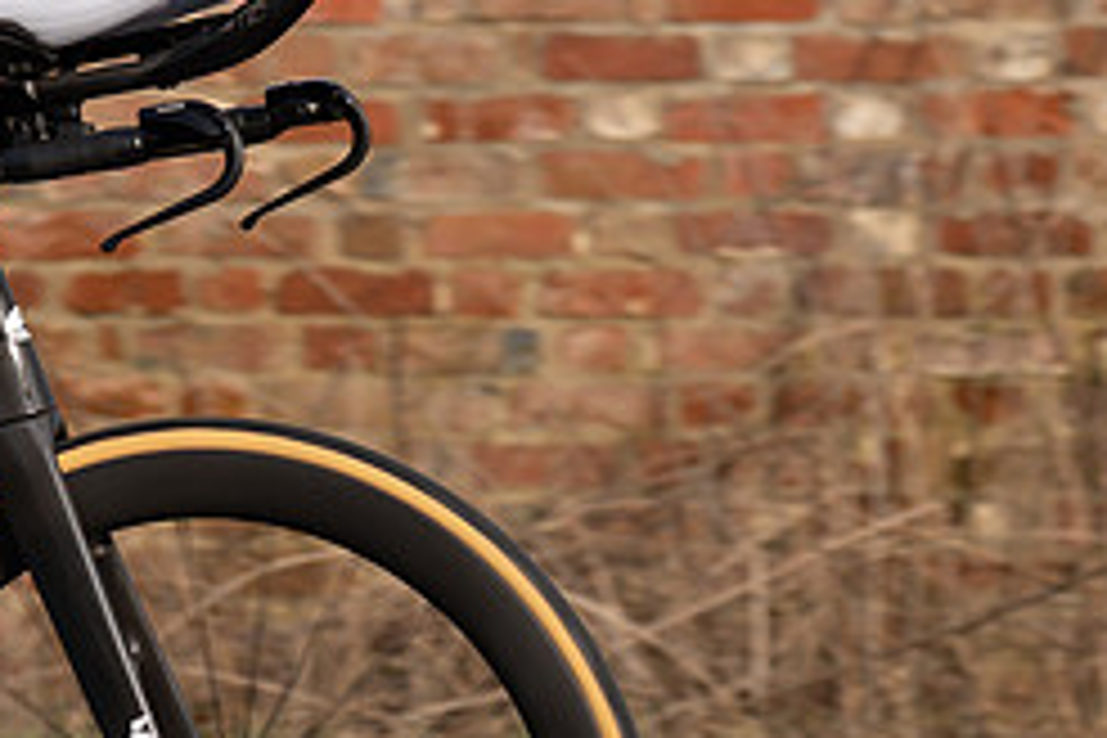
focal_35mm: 359
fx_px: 11038
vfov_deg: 3.8
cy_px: -202
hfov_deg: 5.7
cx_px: -73
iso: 100
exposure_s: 1/800
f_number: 4
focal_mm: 77
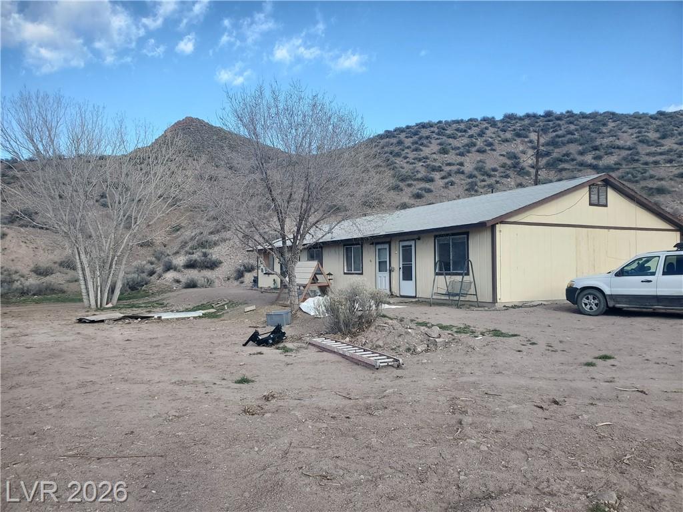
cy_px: 256
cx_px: 342
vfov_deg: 53.1
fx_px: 513
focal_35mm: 26
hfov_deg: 67.3
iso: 50
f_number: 2.4
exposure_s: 1/576
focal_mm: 4.3
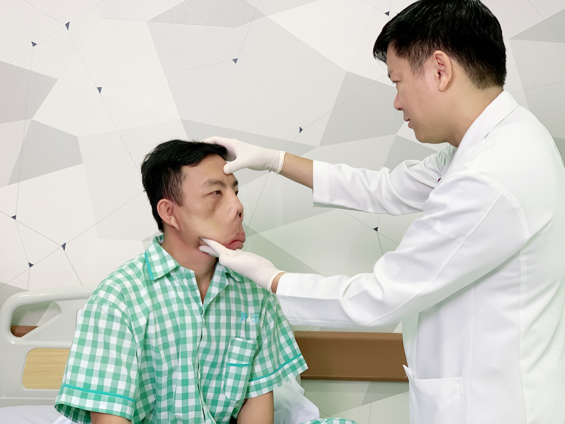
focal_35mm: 52
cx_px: 282
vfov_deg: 28.0
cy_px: 212
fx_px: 849
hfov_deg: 36.8
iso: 80
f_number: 2.4
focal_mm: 6
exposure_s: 1/50
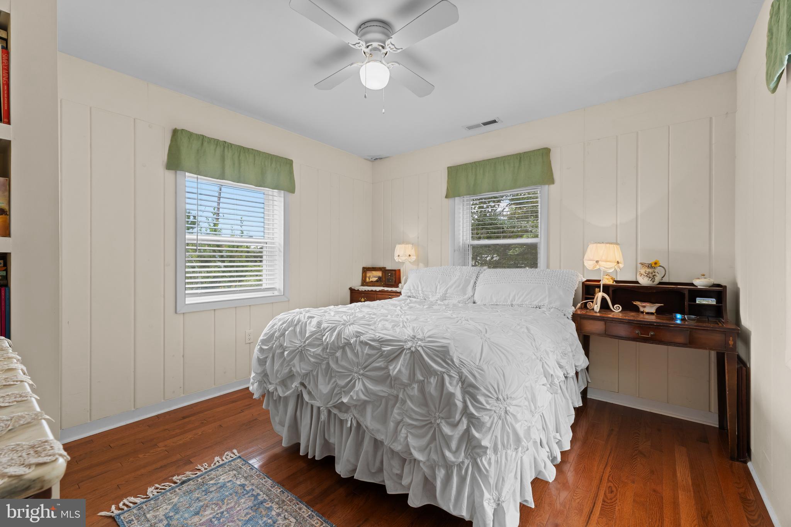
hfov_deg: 100.4
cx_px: 396
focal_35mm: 15
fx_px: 330
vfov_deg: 77.3
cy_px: 264
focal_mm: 10
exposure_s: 1/5
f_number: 7.1
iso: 250
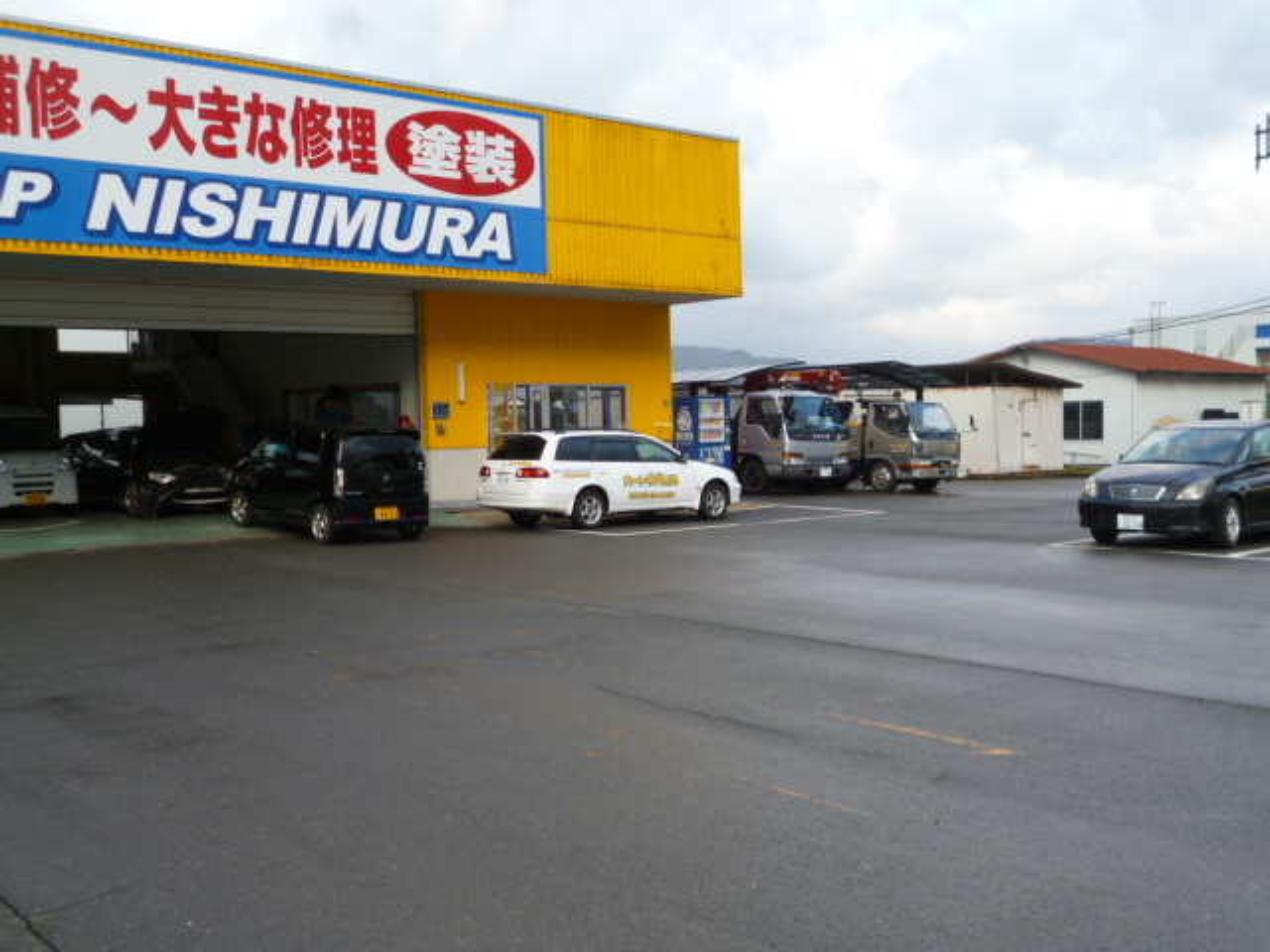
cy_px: 476
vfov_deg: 39.7
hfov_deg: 51.4
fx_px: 1321
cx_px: 635
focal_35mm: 36
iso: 100
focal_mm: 6.4
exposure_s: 1/250
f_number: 3.1
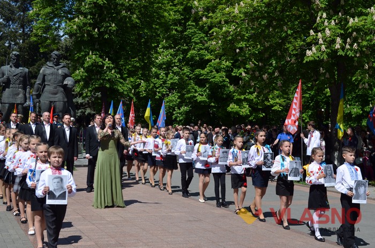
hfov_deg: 37.0
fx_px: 561
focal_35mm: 54
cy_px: 124
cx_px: 188
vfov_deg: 24.9
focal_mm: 36
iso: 100
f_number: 9
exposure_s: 1/320
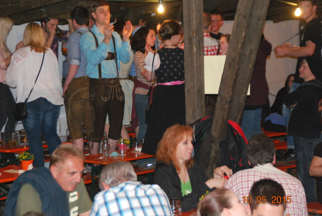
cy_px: 108
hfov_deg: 20.0
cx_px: 161
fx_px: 914
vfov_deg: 13.5
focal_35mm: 102
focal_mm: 68
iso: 1400
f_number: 5.3
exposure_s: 1/60
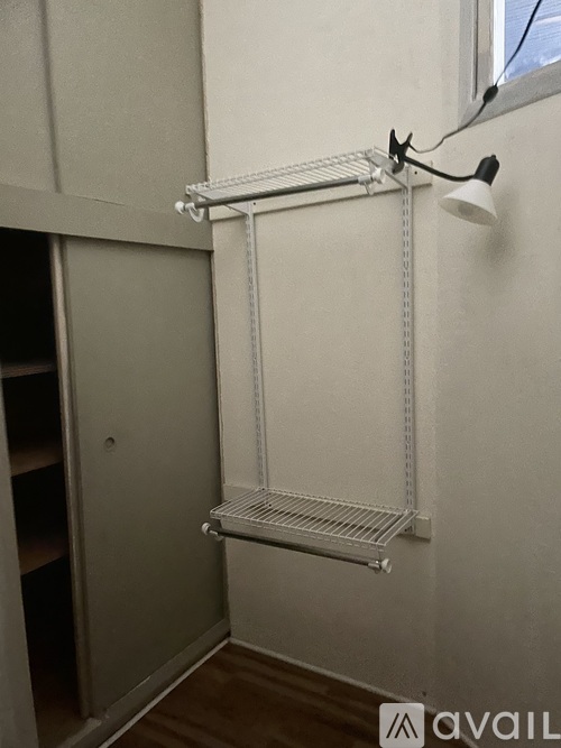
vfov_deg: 67.3
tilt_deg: -6.9
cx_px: 280
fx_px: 562
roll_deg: +2.1
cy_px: 374
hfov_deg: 53.0
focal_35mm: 26
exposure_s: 1/12
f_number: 1.6
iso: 500
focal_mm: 4.2
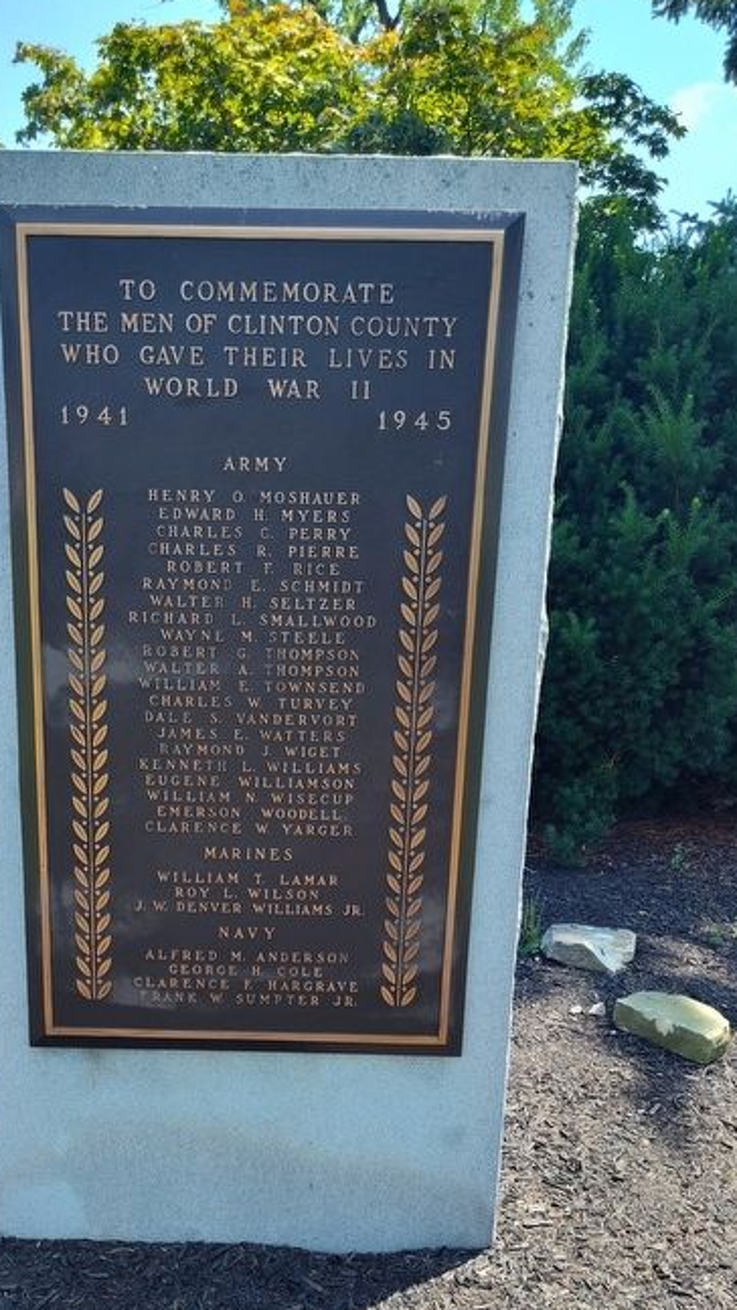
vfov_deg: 62.5
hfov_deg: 37.4
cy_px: 717
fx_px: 1077
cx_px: 253
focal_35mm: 31
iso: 100
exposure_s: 1/505
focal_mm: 5.56
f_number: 1.8
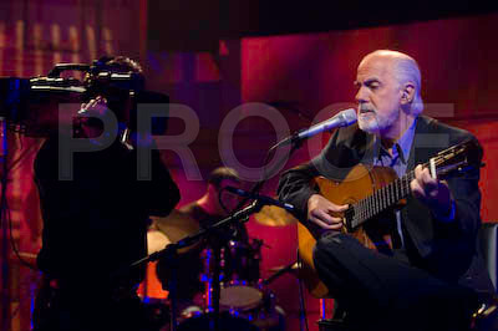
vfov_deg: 13.0
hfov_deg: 19.5
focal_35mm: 105
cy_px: 166
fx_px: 1451
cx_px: 249
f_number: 2.8
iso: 800
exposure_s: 1/100
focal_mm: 70
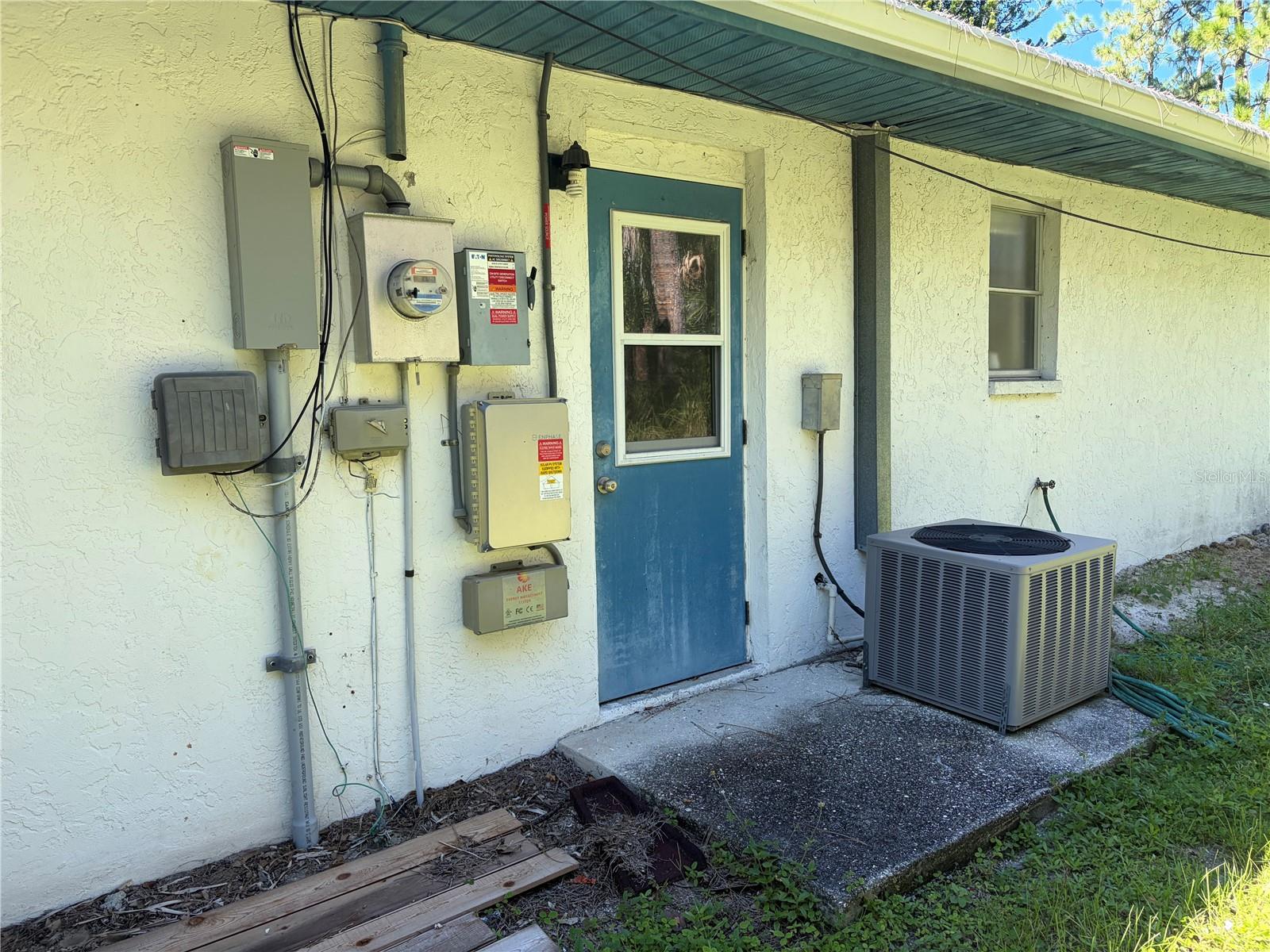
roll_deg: +1.6
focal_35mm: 26
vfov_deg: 53.1
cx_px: 635
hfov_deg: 67.3
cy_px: 476
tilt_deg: -4.6
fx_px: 954
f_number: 1.6
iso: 50
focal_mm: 5.96
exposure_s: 1/465
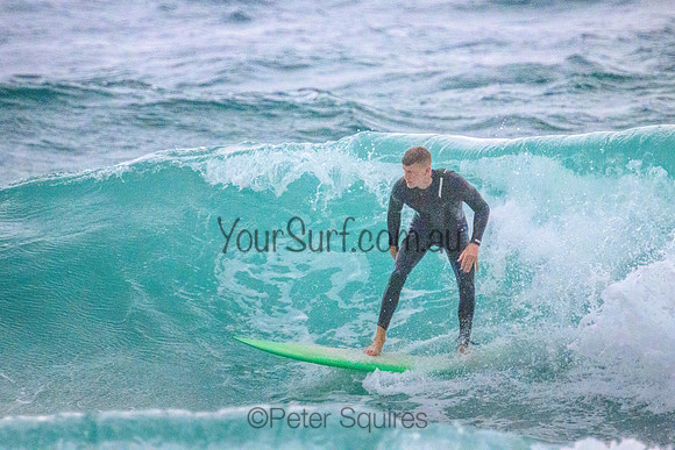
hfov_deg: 2.1
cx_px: 334
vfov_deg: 1.4
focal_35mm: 963
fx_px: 18059
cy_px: 179
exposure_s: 1/2000
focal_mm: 800
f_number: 11
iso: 18000
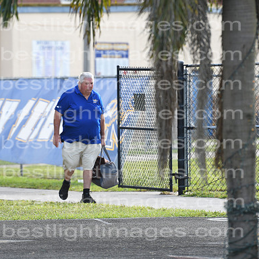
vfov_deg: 4.6
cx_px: 91
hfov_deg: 4.6
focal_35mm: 385
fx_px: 3259
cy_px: 129
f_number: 4
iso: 200
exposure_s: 1/640
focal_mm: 200
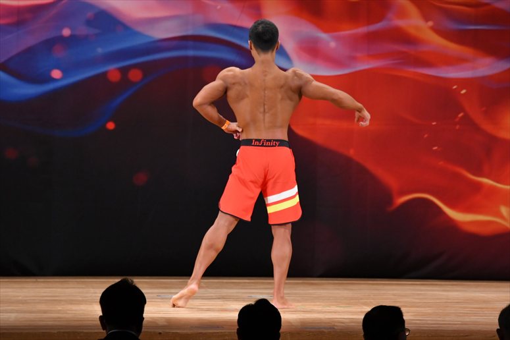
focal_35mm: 240
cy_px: 170
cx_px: 255
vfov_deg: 5.7
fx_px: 3398
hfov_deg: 8.6
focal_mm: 160
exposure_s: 1/400
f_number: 5.6
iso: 2800
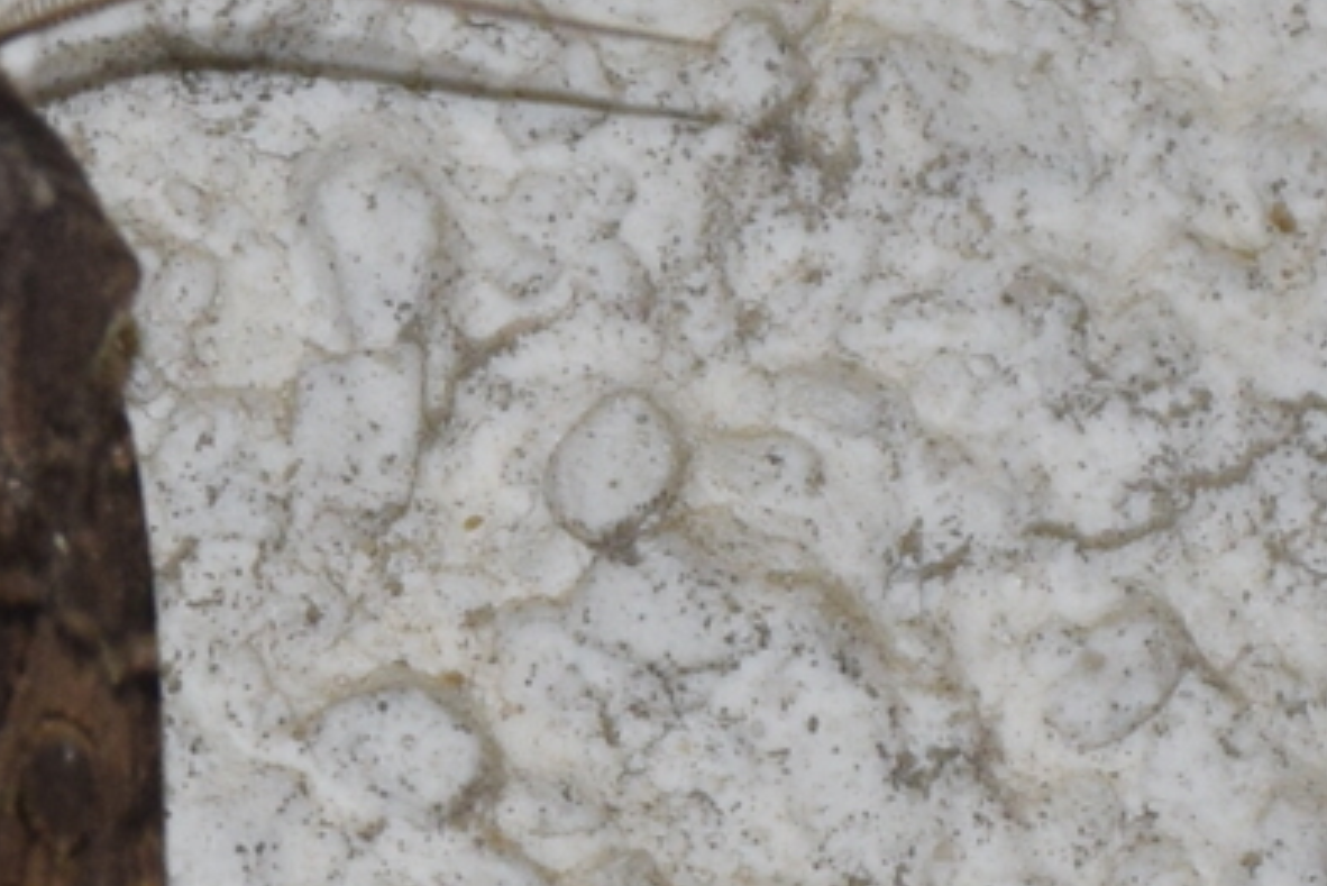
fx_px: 18879
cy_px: 586
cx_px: -155
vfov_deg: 2.7
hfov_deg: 4.0
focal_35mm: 512
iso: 320
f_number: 5.6
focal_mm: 140
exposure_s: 1/60
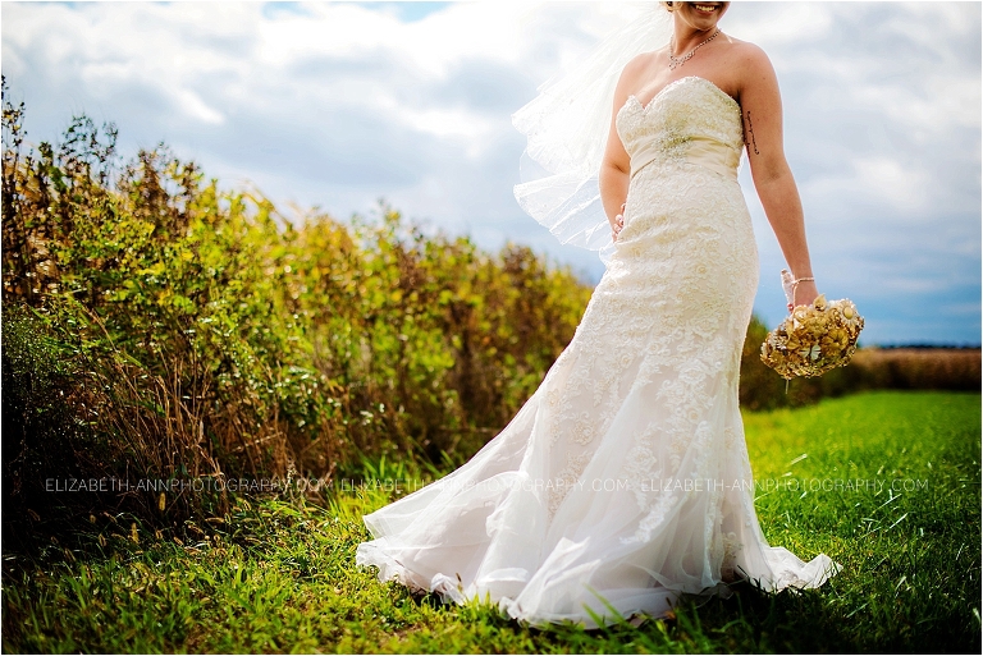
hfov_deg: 39.6
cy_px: 328
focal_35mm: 50
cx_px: 492
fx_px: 1366
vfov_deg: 27.0
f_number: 2
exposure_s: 1/8000
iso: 200
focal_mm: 50
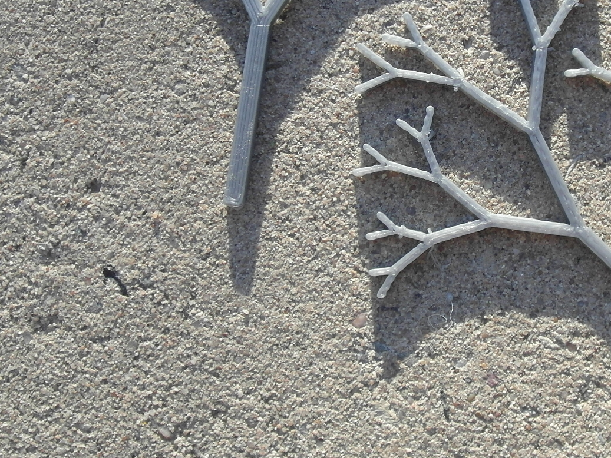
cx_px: 451
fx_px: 1059
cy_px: 140
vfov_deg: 24.3
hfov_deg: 31.7
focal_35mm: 60
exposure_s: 1/180
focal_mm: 5.2
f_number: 3.9
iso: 80
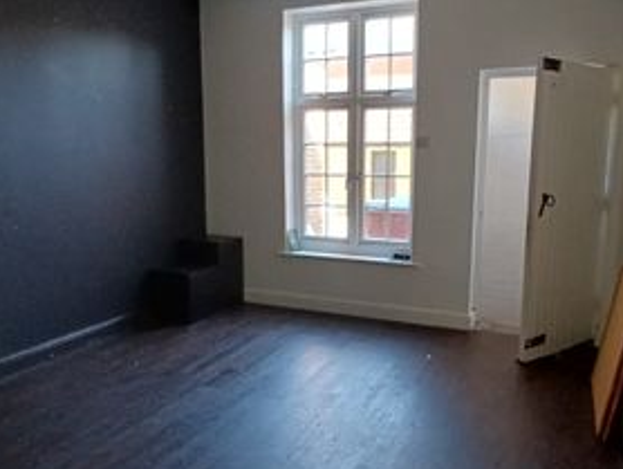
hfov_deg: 73.9
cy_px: 260
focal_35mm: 23
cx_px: 323
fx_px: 414
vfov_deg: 58.8
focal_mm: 1.64
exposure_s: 1/33.3
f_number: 2.2
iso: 200
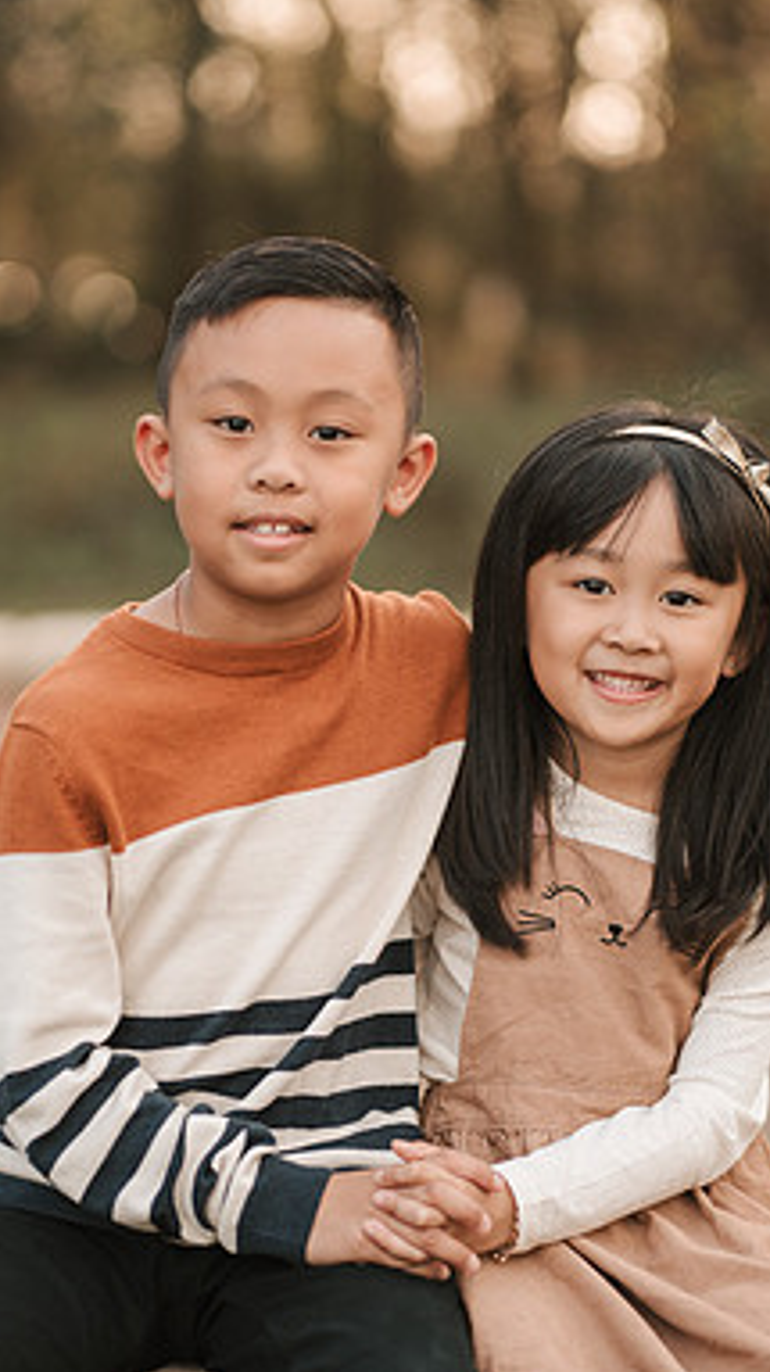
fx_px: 4908
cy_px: 686
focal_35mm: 135
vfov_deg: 15.9
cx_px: 261
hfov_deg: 9.0
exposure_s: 1/500
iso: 160
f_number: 2
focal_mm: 85
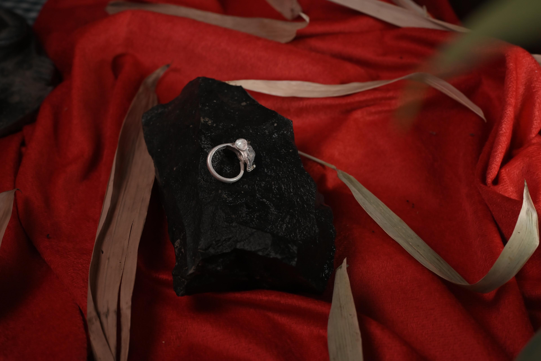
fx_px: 751
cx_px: 270
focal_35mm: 50
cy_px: 180
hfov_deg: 39.6
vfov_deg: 27.0
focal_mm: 50
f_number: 5.6
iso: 2500
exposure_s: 1/200
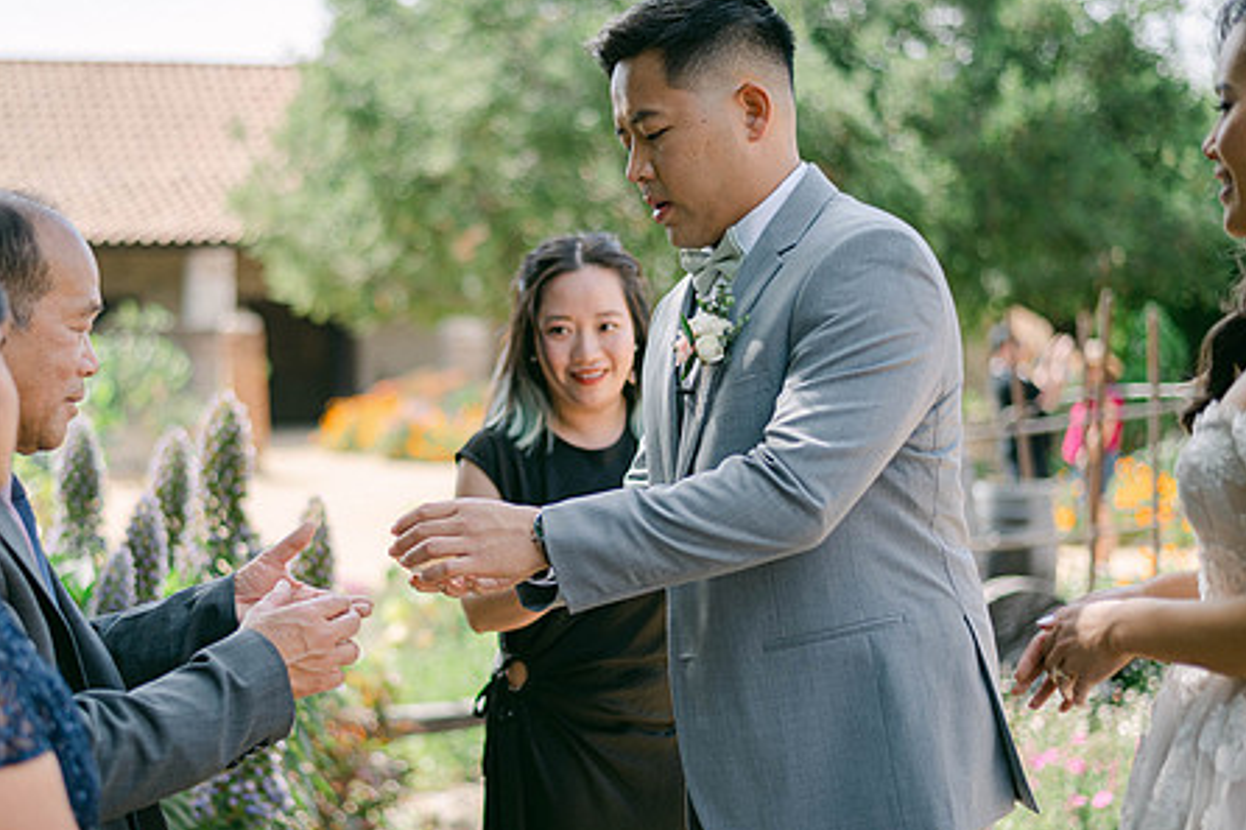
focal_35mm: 65
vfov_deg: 20.9
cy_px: 472
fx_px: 2249
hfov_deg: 30.9
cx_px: 492
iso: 100
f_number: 2
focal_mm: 50
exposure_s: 1/2000
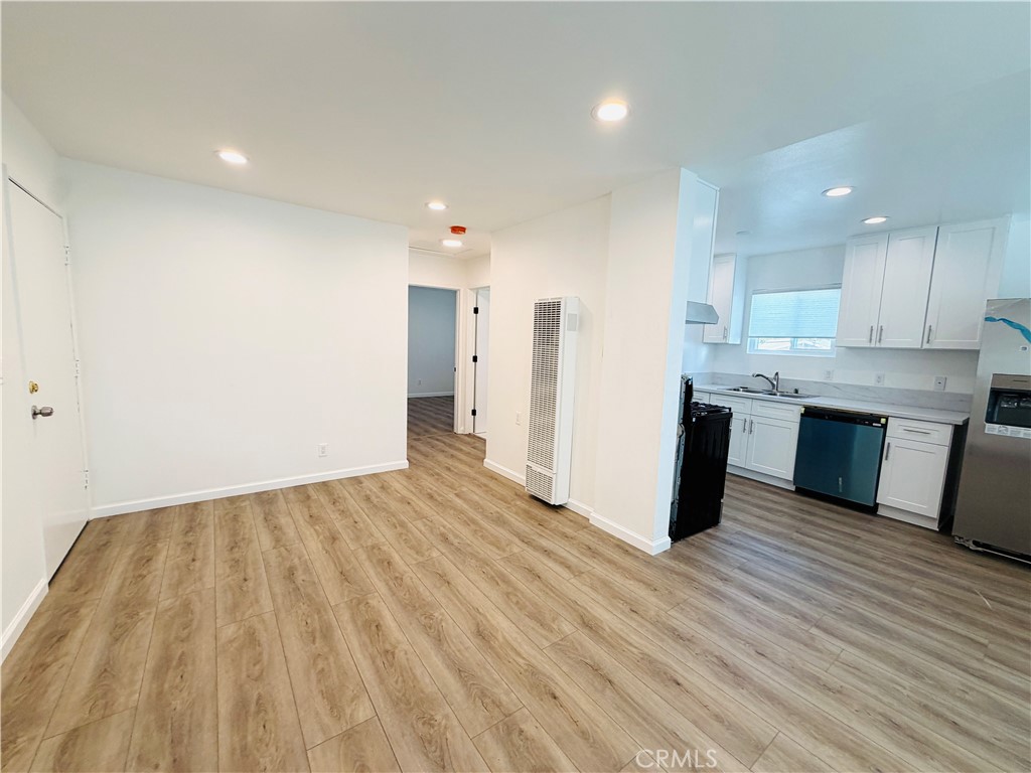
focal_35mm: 14
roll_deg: -1.7
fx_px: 417
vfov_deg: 85.7
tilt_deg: -6.4
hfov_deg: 102.1
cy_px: 386
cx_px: 516
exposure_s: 1/120
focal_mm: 2.22
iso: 125
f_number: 2.2
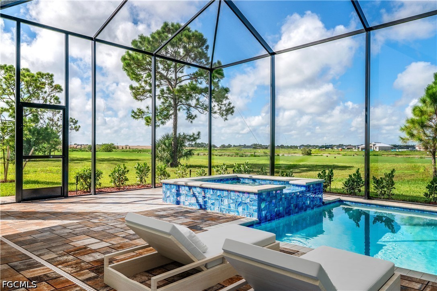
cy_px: 146
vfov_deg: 46.3
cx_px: 218
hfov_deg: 65.5
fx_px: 340
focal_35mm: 28
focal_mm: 28
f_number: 10
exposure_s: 1/500
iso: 320
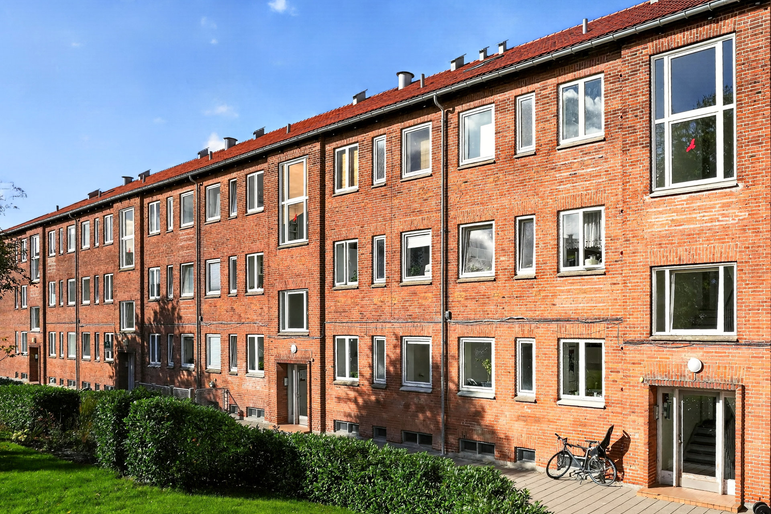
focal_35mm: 28
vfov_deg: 46.2
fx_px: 600
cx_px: 501
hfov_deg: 64.1
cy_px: 306
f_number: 8
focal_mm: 21
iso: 800
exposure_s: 1/1250
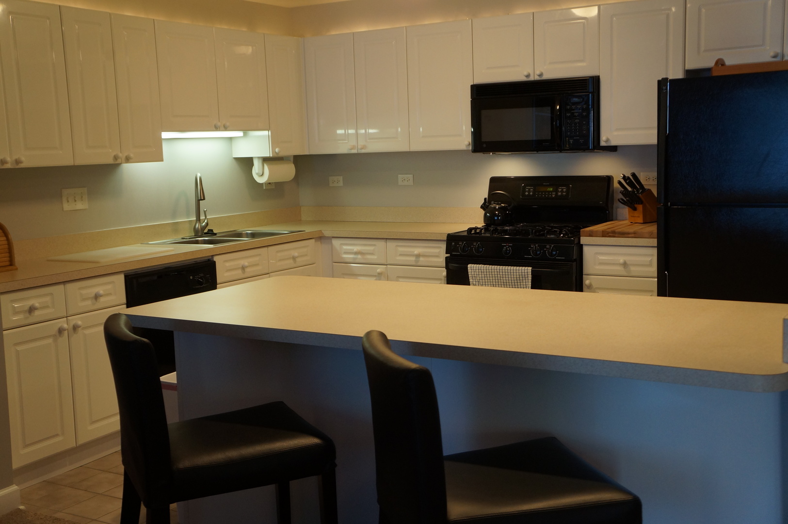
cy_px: 262
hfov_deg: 46.4
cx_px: 394
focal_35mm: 42
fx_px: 918
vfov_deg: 31.8
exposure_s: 1/60
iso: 640
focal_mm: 28
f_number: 4
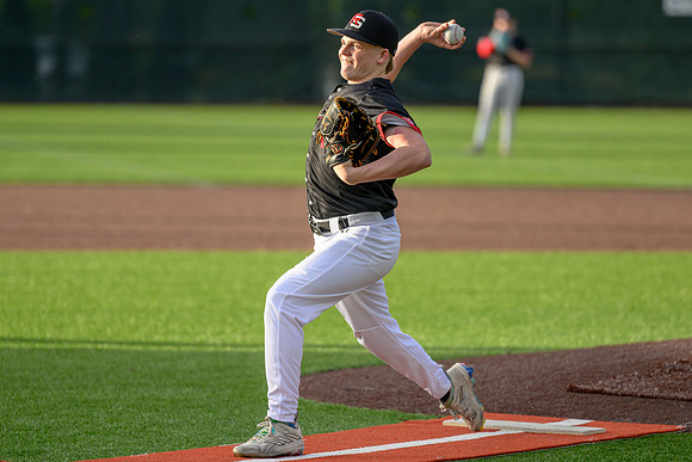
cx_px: 352
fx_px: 5413
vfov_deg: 4.9
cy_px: 230
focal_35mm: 282
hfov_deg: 7.3
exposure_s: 1/2000
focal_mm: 200
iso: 560
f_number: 2.8
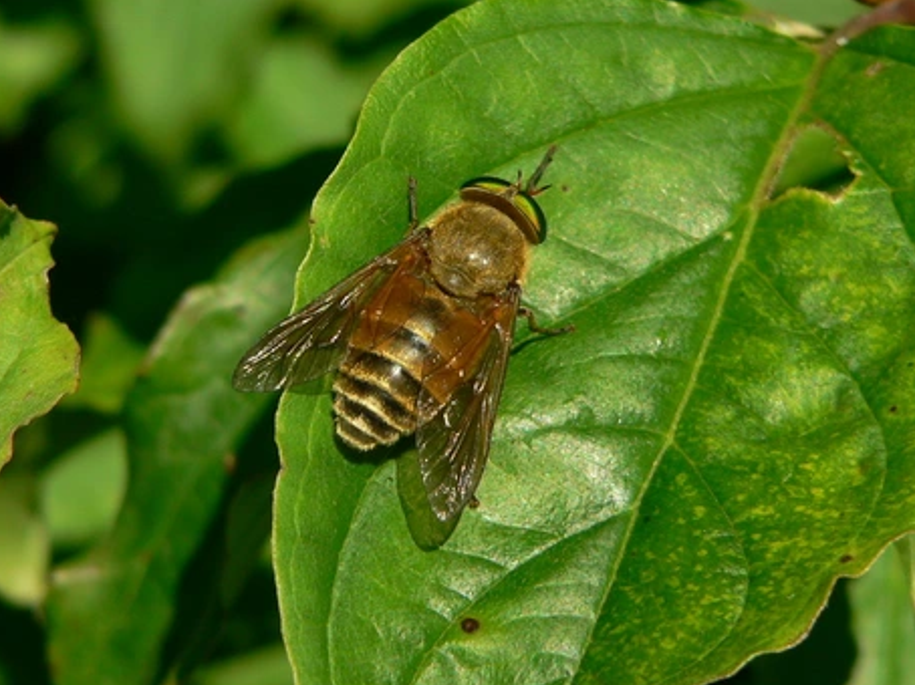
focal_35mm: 127
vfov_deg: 11.7
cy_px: 304
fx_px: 3355
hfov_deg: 15.5
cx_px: 393
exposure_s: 1/640
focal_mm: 15
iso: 80
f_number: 4
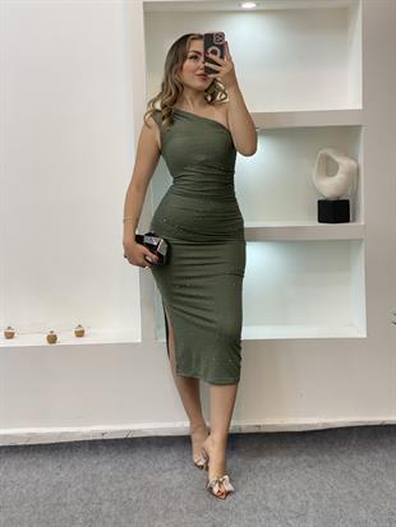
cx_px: 198
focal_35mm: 52
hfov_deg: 28.0
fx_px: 793
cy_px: 264
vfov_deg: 36.8
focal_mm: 6
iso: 80
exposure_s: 1/100
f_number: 2
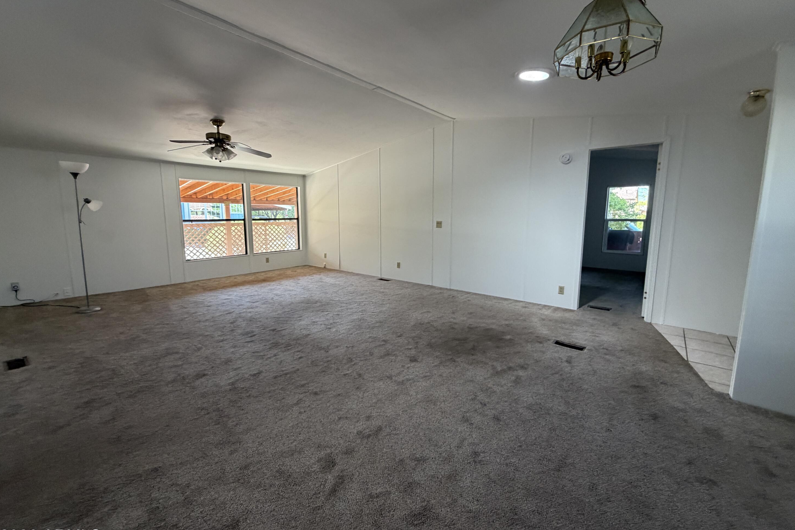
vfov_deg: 77.3
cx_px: 407
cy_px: 257
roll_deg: +0.1
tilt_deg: -7.5
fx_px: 331
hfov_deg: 100.4
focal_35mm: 15
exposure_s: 1/102
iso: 320
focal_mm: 2.22
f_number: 2.2
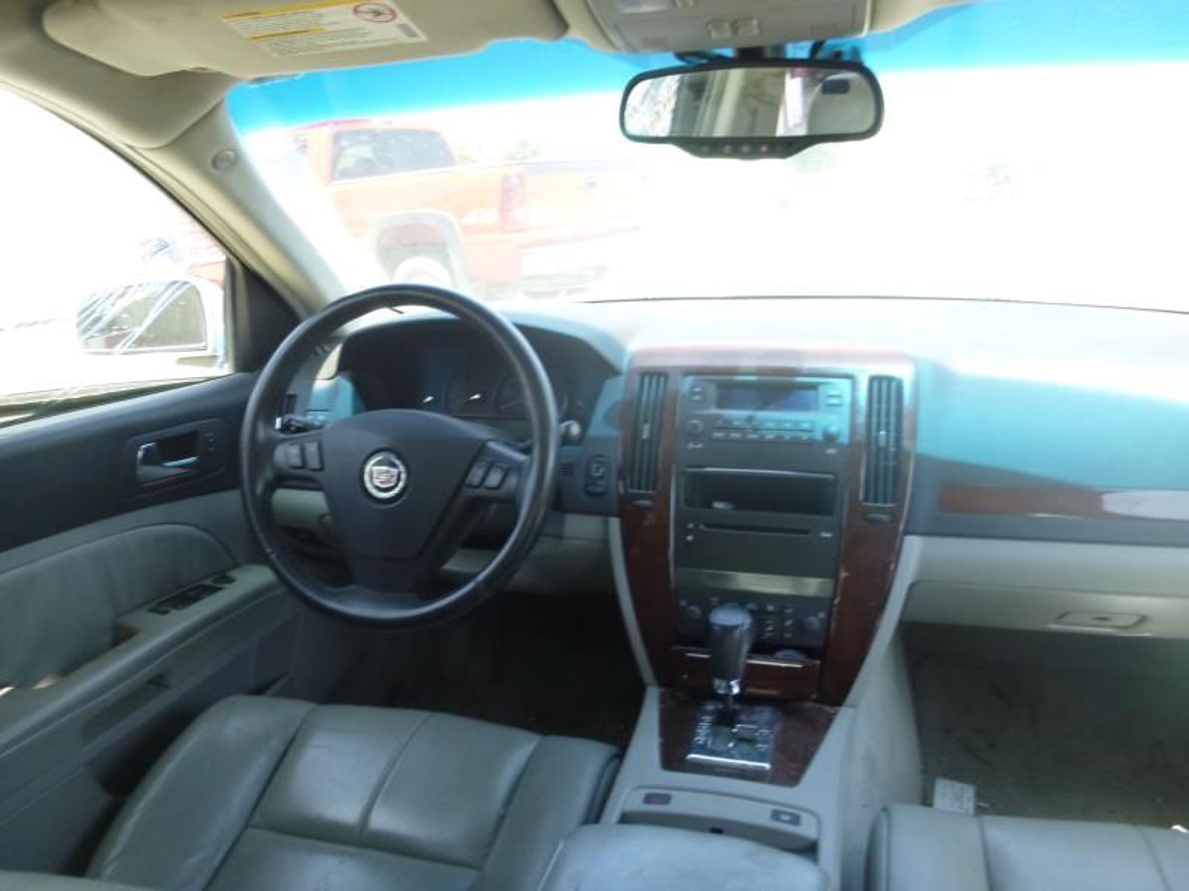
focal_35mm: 25
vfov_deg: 54.9
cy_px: 446
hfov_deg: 69.4
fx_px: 859
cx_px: 594
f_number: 3.9
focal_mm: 4.5
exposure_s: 1/60
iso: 200
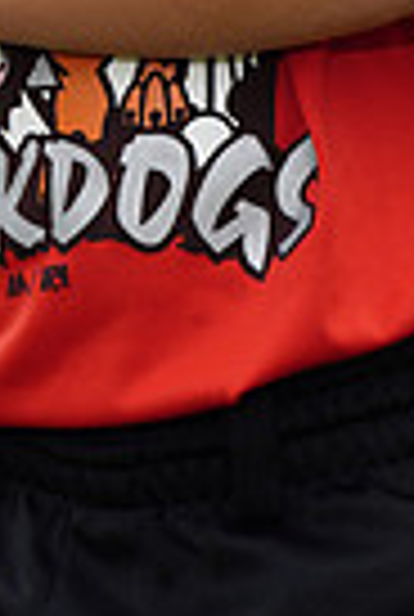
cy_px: -647
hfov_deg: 1.6
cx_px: 164
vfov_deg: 2.4
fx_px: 14485
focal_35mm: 844
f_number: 5.6
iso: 100
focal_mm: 200
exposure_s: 1/250
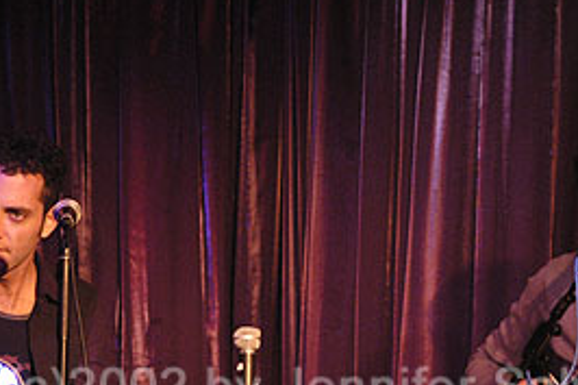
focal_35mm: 208
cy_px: 312
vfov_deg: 6.6
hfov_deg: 9.9
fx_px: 3337
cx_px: 326
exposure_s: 1/45
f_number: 4
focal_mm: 82
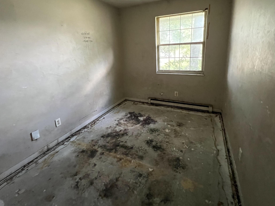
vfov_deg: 77.0
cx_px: 145
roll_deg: +3.1
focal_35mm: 16
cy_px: 80
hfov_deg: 94.4
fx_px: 127
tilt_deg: -12.8
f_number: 1.8
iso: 1000
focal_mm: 1.57
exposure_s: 1/60
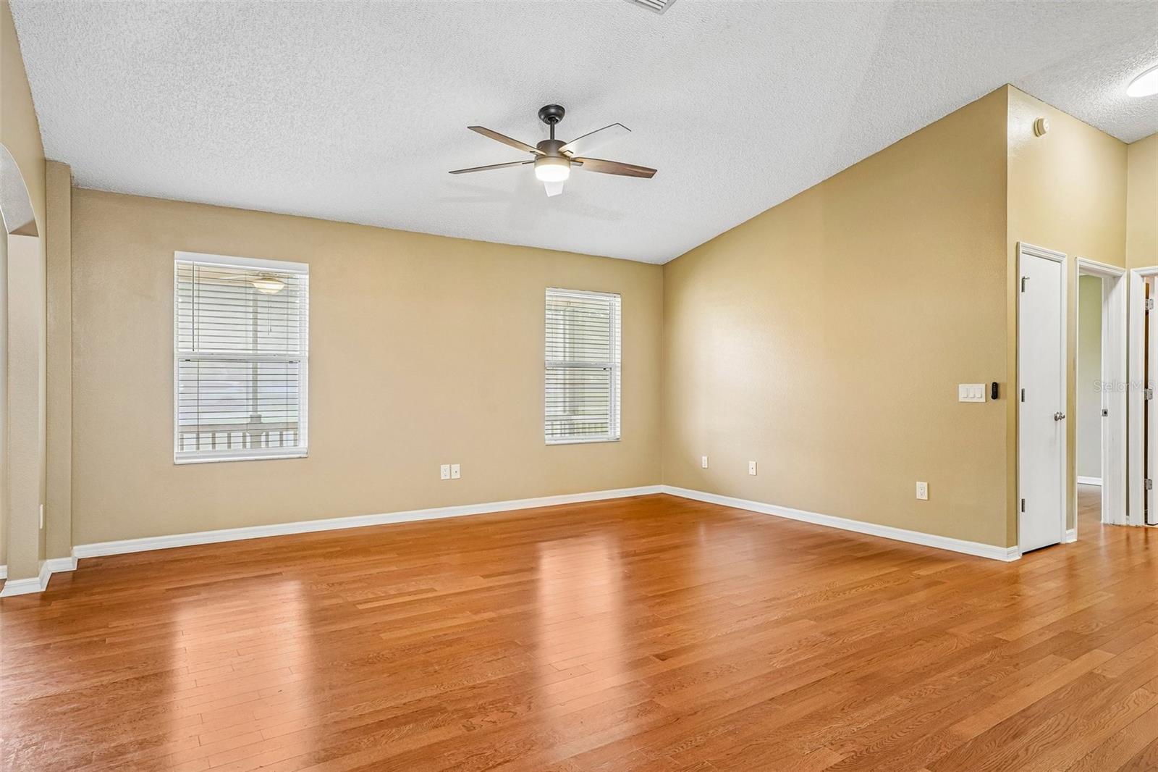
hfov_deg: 84.0
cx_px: 579
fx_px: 643
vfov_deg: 61.9
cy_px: 386
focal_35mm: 20
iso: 400
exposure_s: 1/10
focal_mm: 20
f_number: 9
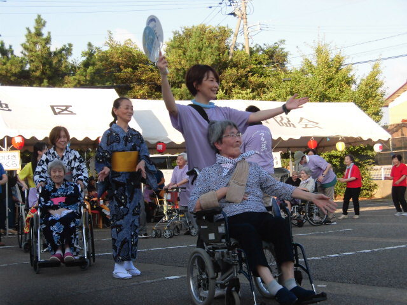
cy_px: 152
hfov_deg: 32.7
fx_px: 694
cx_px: 204
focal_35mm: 59
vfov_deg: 24.8
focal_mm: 10.54
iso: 100
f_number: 4.2
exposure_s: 1/320
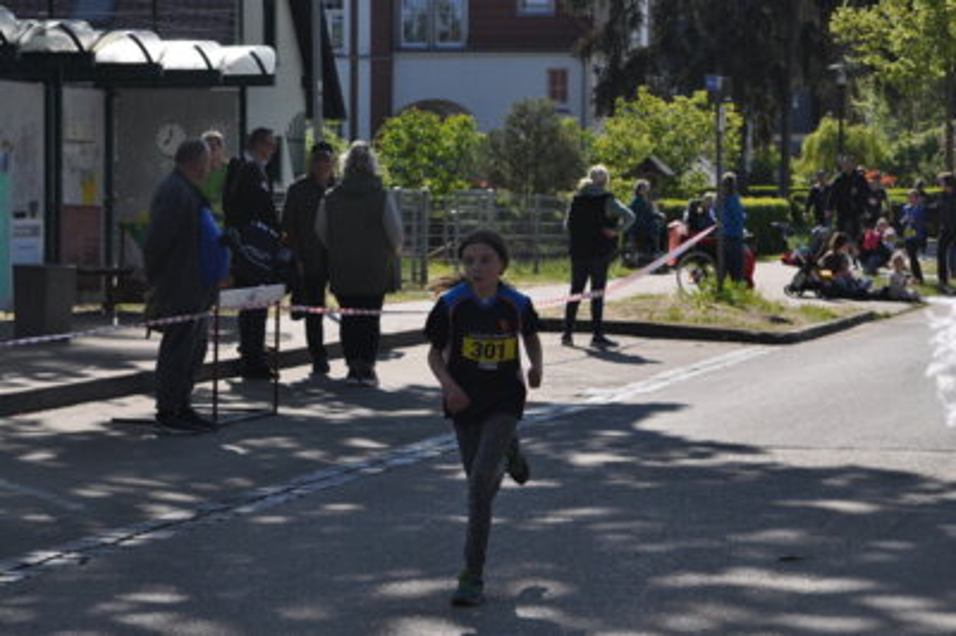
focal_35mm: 102
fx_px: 2706
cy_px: 318
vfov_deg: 13.4
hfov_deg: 20.0
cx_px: 478
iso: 400
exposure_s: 1/1600
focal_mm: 68
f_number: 5.6
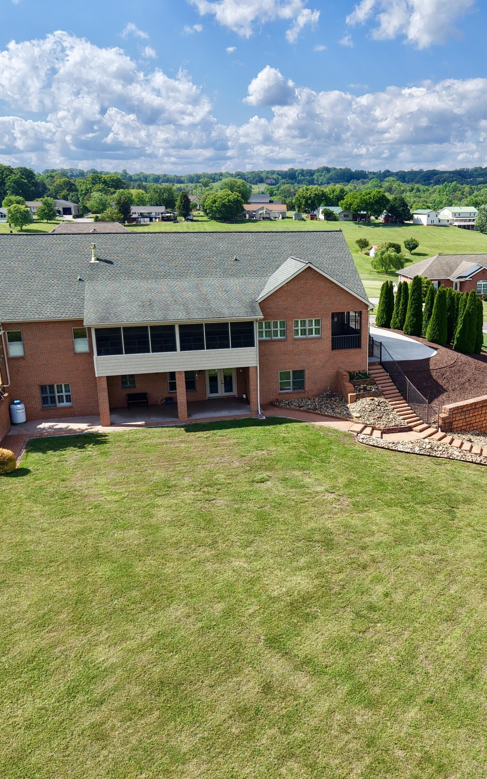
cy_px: 390
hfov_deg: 36.6
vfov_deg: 56.7
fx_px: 722
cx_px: 354
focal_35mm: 34
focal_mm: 8.67
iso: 180
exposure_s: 1/4000
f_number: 1.8
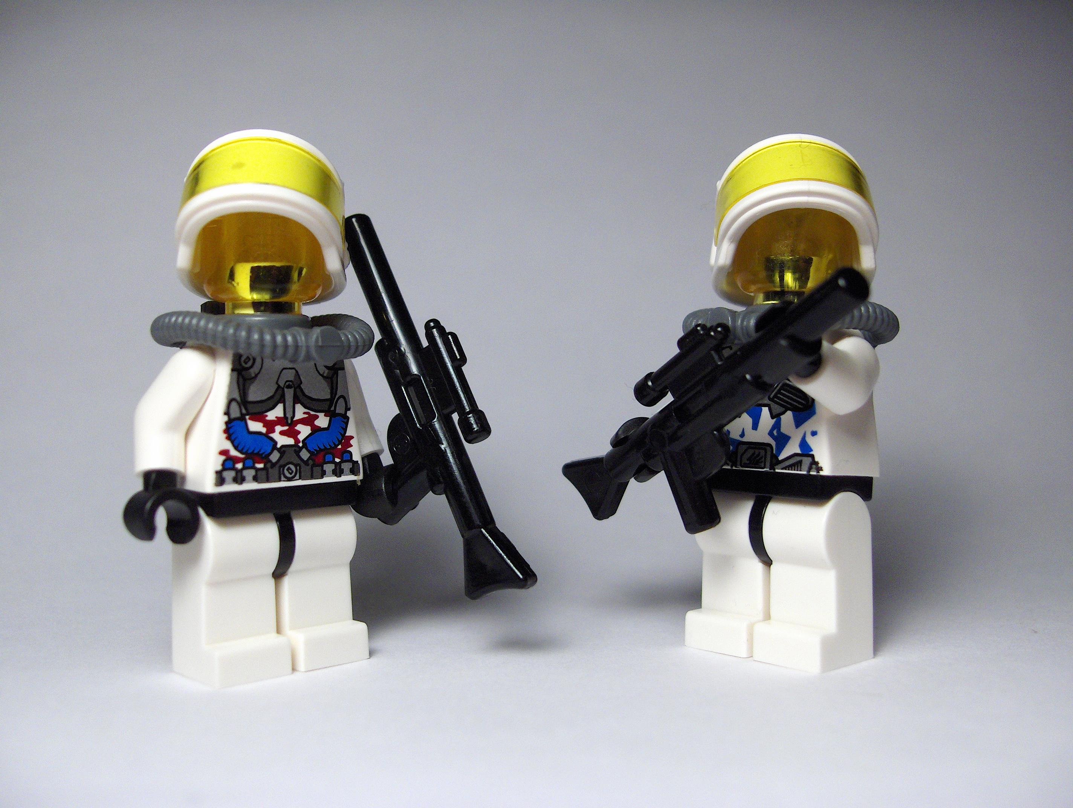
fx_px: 1211
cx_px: 536
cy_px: 404
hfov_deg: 47.8
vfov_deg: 36.9
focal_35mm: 39
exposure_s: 1/351
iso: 100
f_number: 2.8
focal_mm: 8
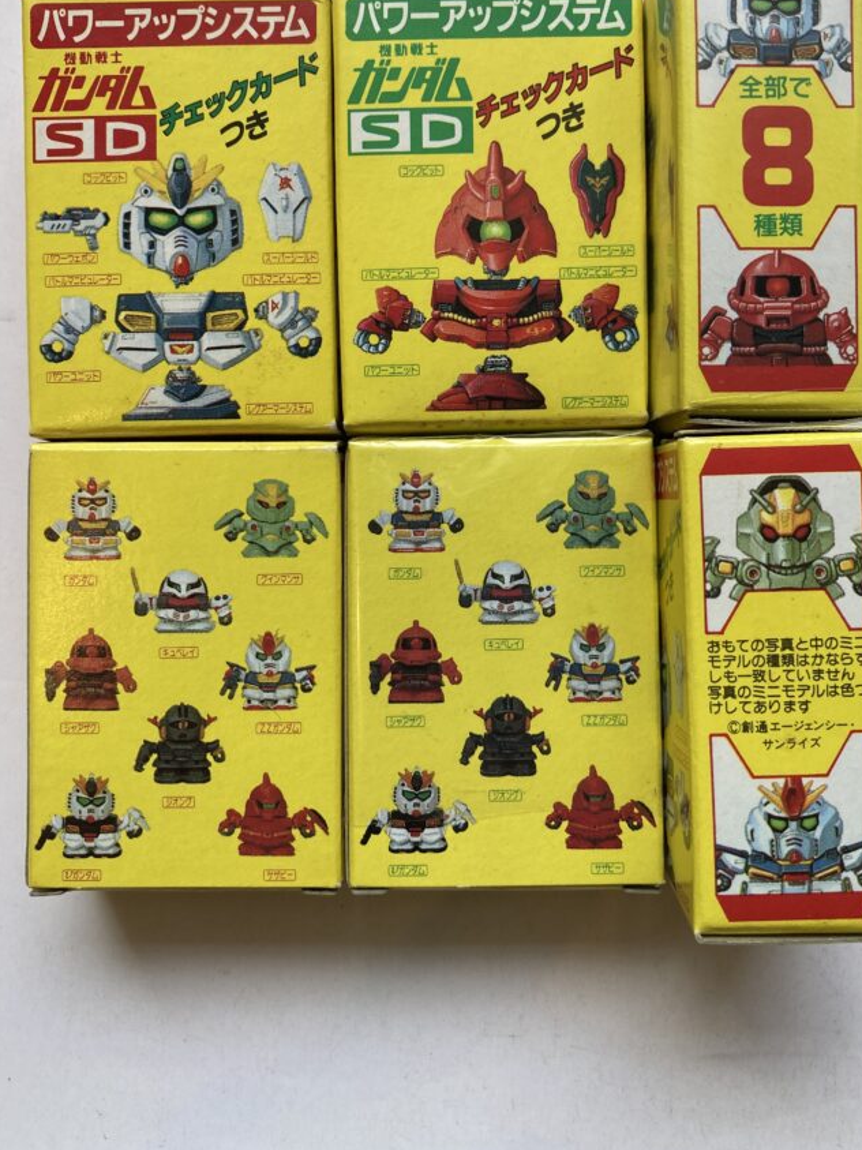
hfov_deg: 41.7
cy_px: 487
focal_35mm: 34
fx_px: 1129
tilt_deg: -87.5
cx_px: 476
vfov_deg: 53.7
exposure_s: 1/121
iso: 50
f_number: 1.8
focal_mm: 3.99
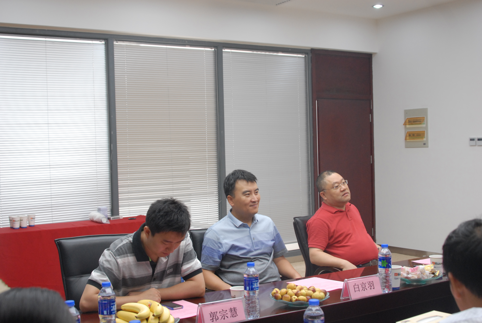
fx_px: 643
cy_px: 162
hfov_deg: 41.1
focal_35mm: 48
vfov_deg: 28.2
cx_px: 241
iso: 500
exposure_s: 1/60
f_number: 4.5
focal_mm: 32
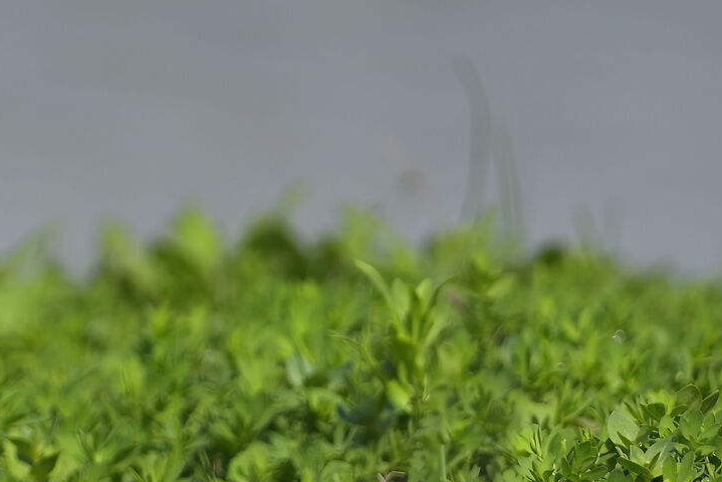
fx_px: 56938
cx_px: -470
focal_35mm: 2838
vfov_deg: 0.5
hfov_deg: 0.7
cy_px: -39
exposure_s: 1/2000
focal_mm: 850
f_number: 6.3
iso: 250
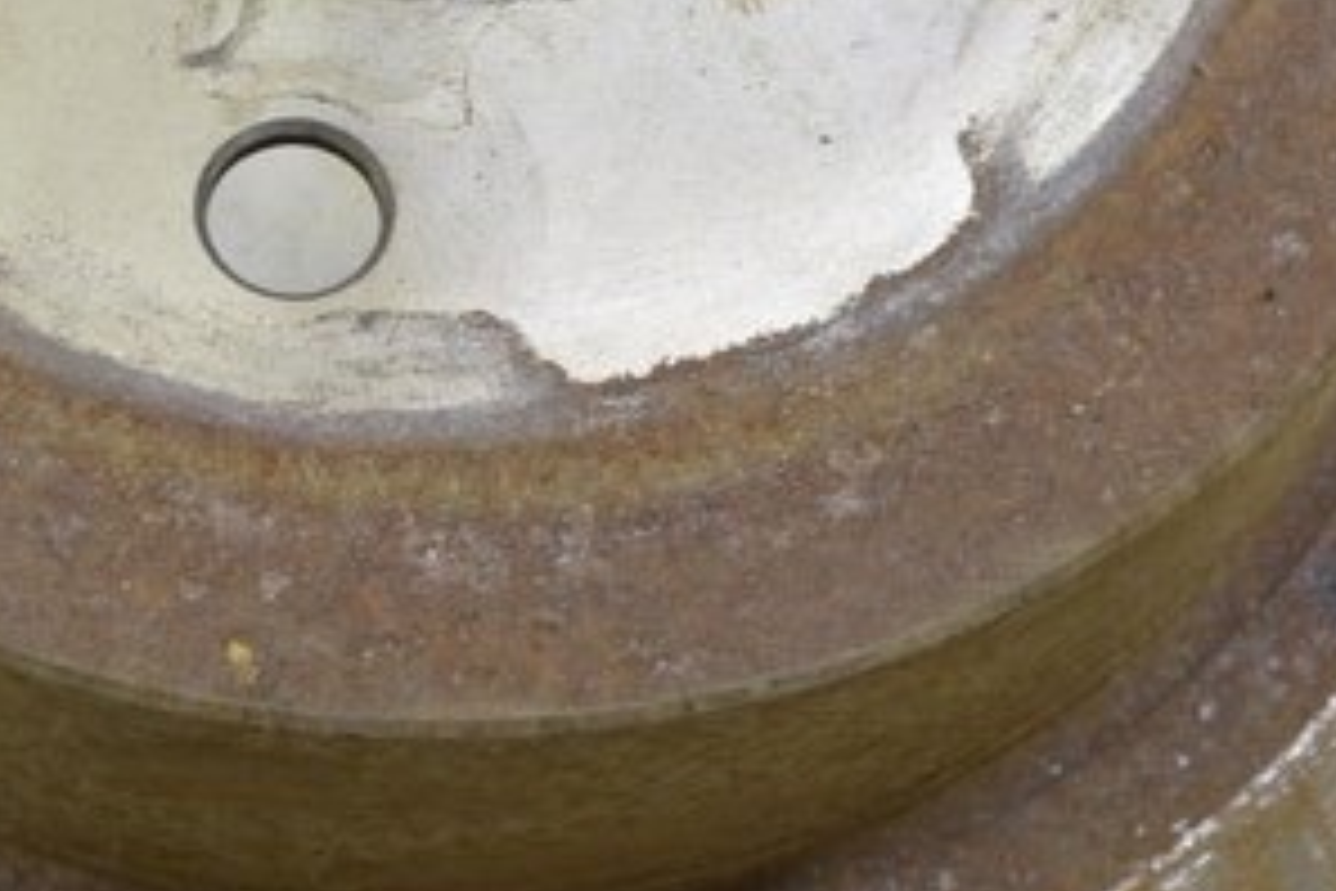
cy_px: 11
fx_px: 4601
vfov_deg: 11.0
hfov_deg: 16.3
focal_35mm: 124
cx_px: 94
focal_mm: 24
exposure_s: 1/20
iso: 400
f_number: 5.6
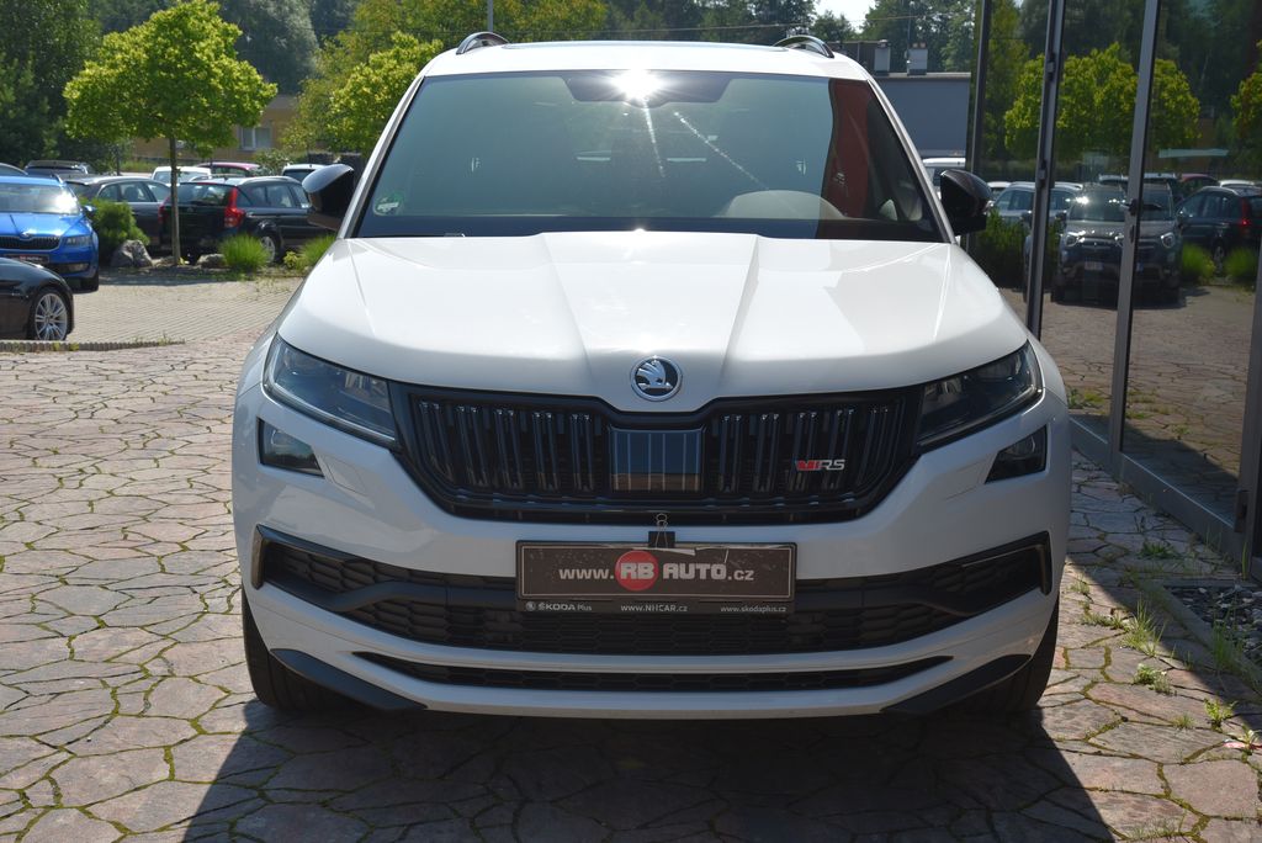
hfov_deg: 41.1
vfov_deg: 28.1
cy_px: 422
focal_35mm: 48
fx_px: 1684
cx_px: 631
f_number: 11
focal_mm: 48
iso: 500
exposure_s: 1/500
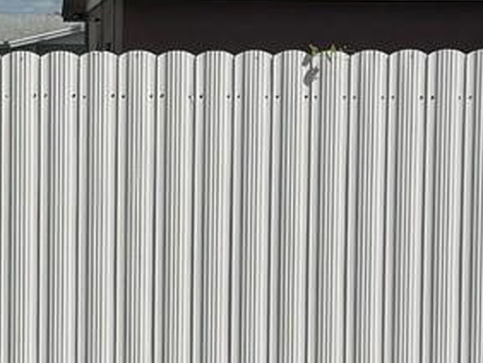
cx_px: 144
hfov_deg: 14.5
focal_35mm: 136
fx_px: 1899
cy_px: 192
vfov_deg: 10.9
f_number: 1.78
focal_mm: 6.76
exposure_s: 1/10417
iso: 80
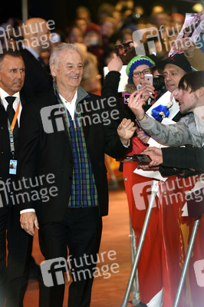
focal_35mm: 255
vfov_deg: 8.1
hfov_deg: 5.4
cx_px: 102
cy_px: 154
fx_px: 2171
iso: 640
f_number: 3.2
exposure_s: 1/320
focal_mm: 170
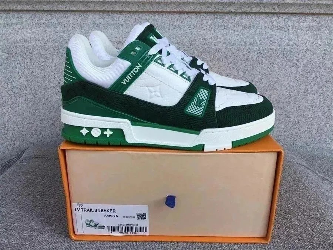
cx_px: 166
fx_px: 298
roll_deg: -0.3
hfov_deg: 58.4
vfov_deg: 45.4
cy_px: 125
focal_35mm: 31
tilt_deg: -18.8
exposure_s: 1/646
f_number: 2.4
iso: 25
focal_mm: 3.3
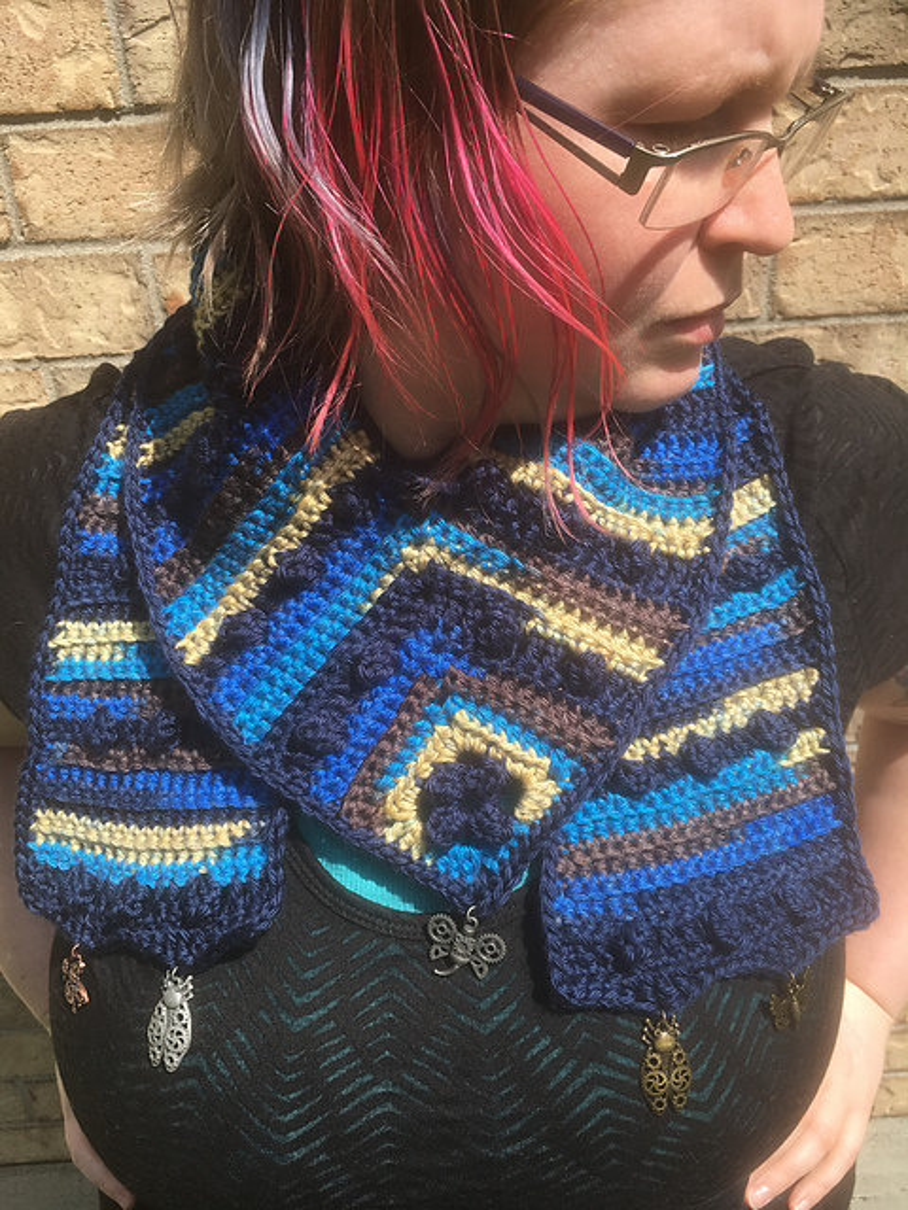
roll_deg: +3.2
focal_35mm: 29
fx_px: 1014
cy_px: 605
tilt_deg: -29.3
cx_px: 454
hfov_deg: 48.2
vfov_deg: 61.7
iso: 25
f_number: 2.2
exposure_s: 1/1026
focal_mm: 4.15
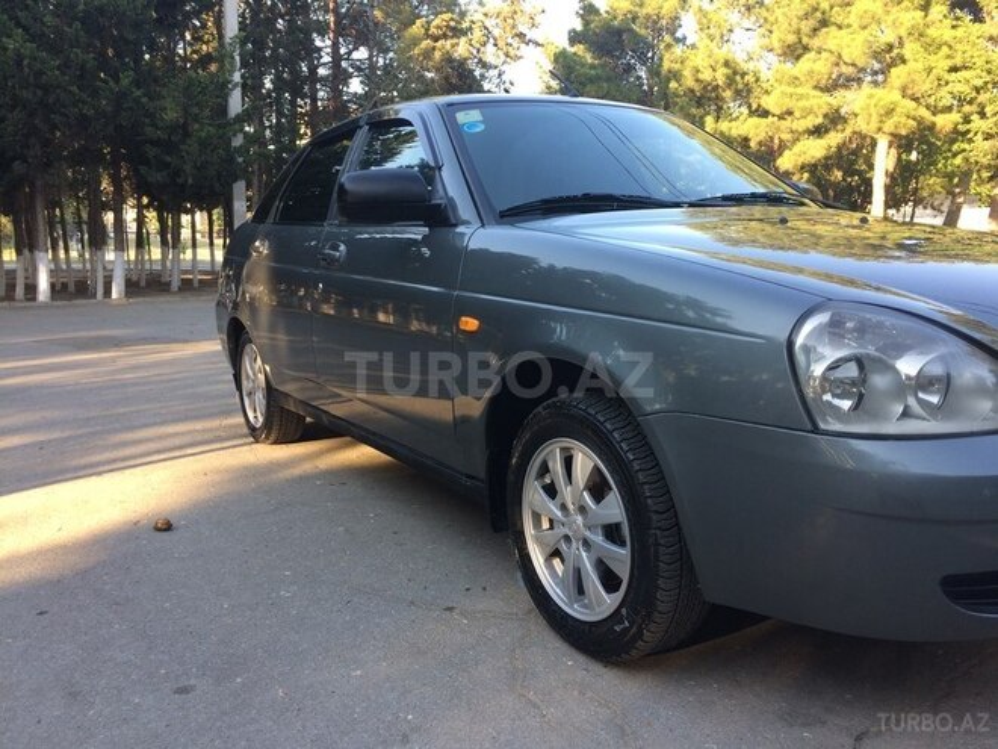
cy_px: 374
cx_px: 499
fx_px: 836
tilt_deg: -10.1
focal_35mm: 29
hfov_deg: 61.7
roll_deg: -1.3
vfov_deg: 48.2
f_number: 2.2
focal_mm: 4.15
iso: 32
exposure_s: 1/129
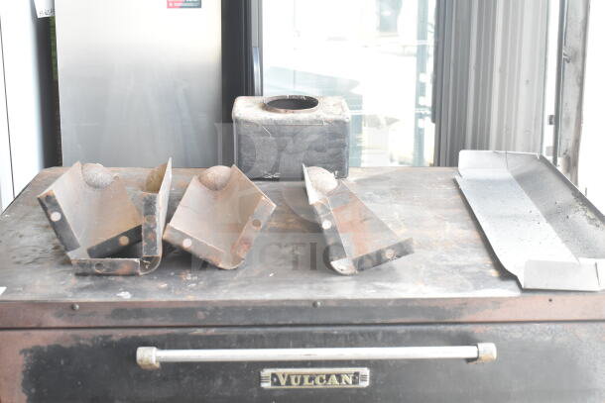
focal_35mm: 52
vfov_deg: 25.8
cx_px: 302
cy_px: 202
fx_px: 882
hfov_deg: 37.8
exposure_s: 1/160
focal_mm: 35
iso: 1600
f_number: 6.3
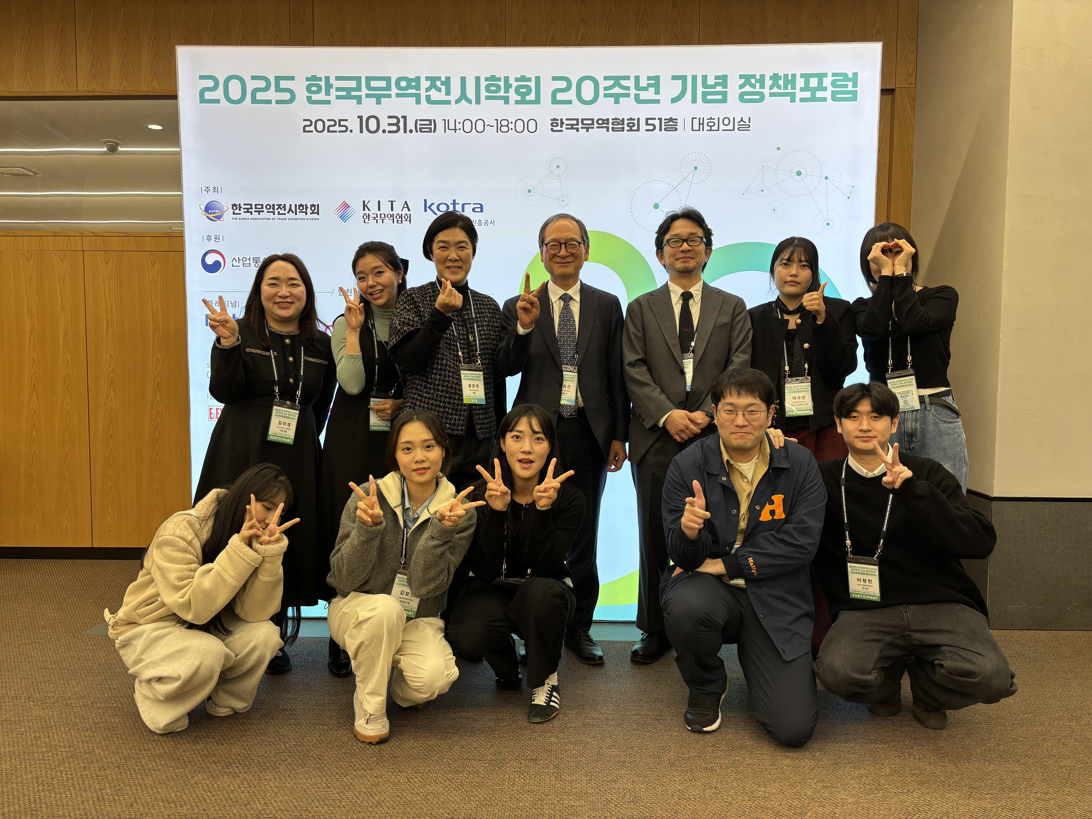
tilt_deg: -4.6
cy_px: 410
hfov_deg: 67.3
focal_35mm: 26
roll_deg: -0.5
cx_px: 546
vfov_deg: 53.1
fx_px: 820
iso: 50
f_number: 1.6
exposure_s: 1/120
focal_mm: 5.96
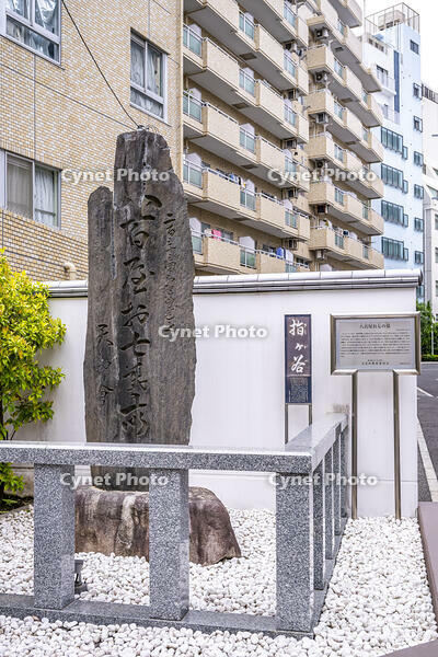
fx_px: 693
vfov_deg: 50.7
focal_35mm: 38
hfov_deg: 35.1
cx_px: 219
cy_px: 328
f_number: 7.1
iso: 250
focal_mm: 38
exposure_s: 1/160
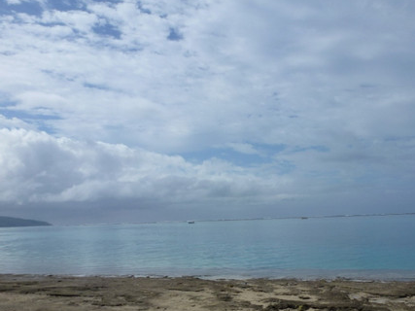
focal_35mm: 36
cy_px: 213
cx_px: 280
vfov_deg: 39.1
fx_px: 431
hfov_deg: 50.4
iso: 100
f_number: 5
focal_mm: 4.3
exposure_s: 1/1600
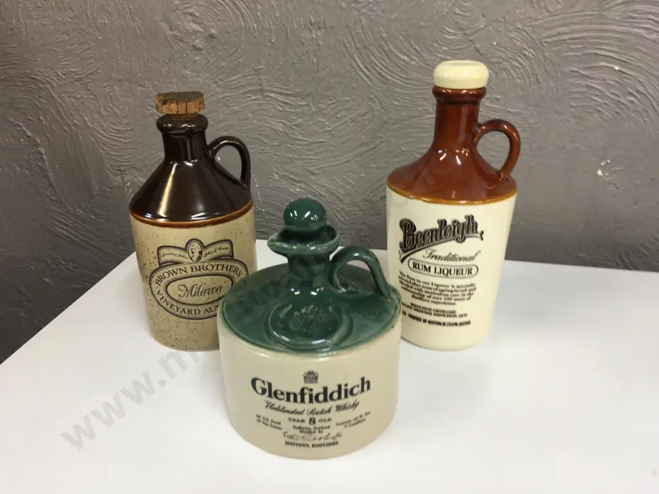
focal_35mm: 29
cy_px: 247
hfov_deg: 61.7
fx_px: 552
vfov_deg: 48.2
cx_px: 330
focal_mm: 4.15
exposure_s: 1/17
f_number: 2.2
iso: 32
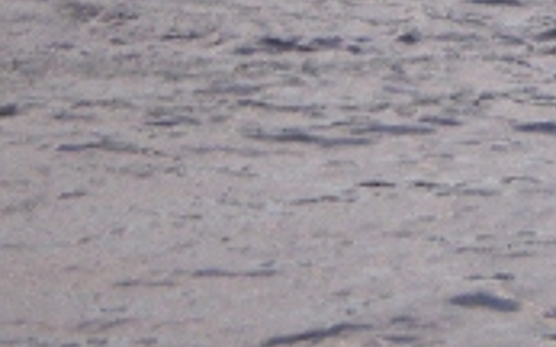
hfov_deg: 5.0
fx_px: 6347
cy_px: -251
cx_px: 765
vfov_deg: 3.1
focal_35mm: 419
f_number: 5.9
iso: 250
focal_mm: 18.9
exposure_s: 1/60
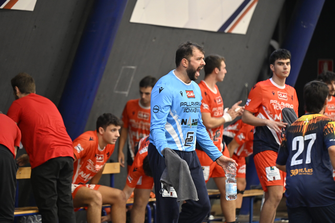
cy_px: 112
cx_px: 168
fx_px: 1675
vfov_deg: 7.6
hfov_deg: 11.4
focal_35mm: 180
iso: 2800
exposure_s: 1/250
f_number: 2.8
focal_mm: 180
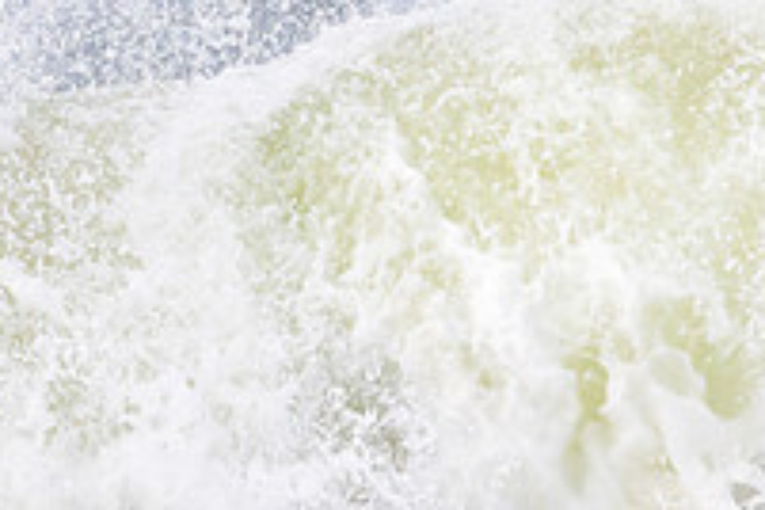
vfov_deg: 0.5
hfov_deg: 0.7
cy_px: 406
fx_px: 58773
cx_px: 370
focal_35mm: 2766
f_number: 11
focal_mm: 800
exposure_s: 1/2000
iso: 1800
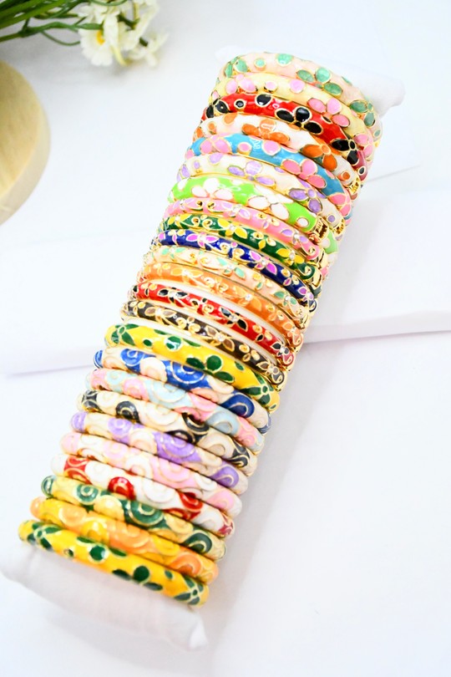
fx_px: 1071
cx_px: 226
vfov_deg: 35.1
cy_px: 338
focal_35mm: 57
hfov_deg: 23.8
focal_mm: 38
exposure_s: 1/1000
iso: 12800
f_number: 4.5
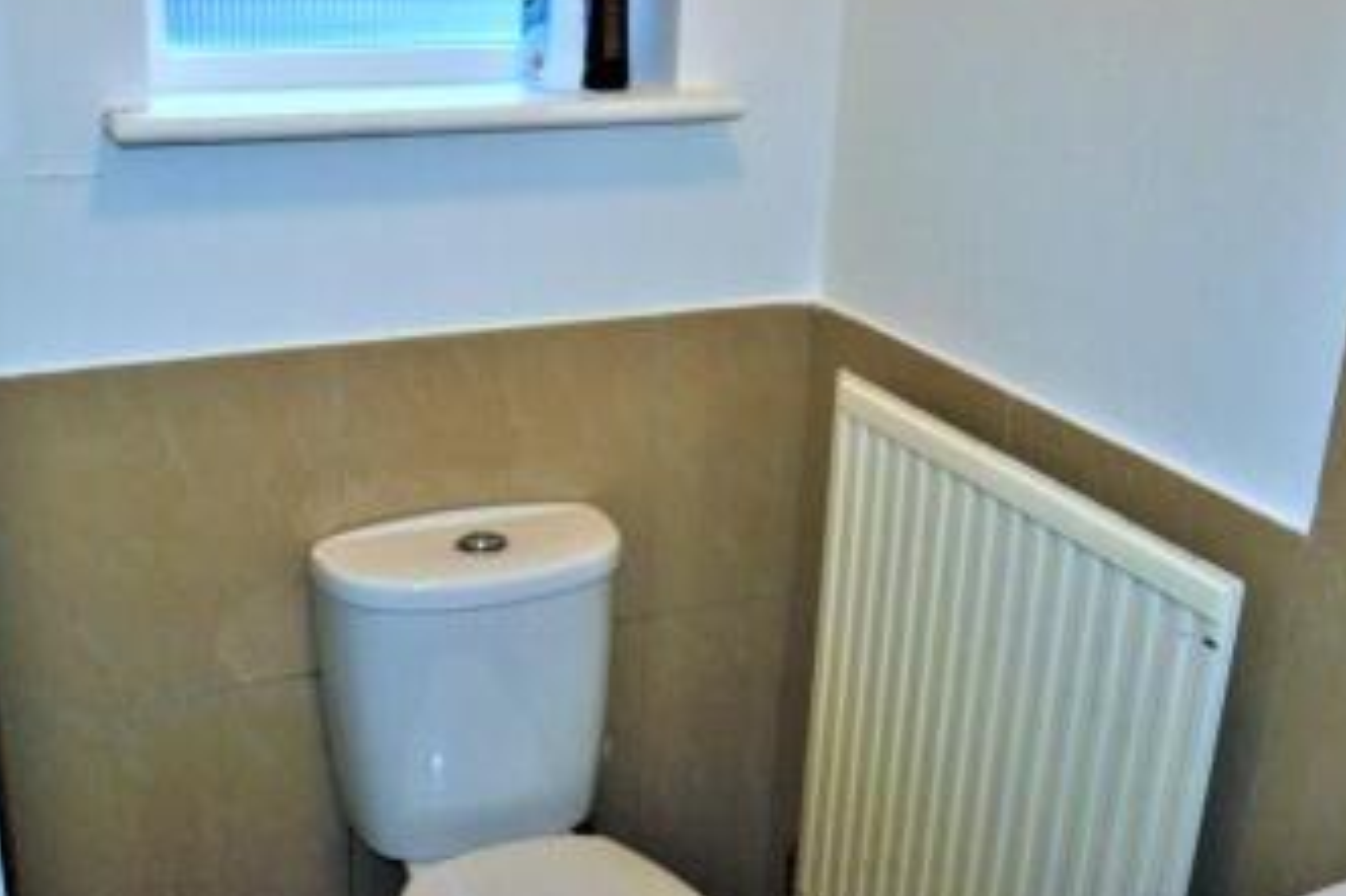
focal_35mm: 43
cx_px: 535
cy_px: 464
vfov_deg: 31.2
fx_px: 1607
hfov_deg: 45.2
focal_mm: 20
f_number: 3.8
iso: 400
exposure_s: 1/60
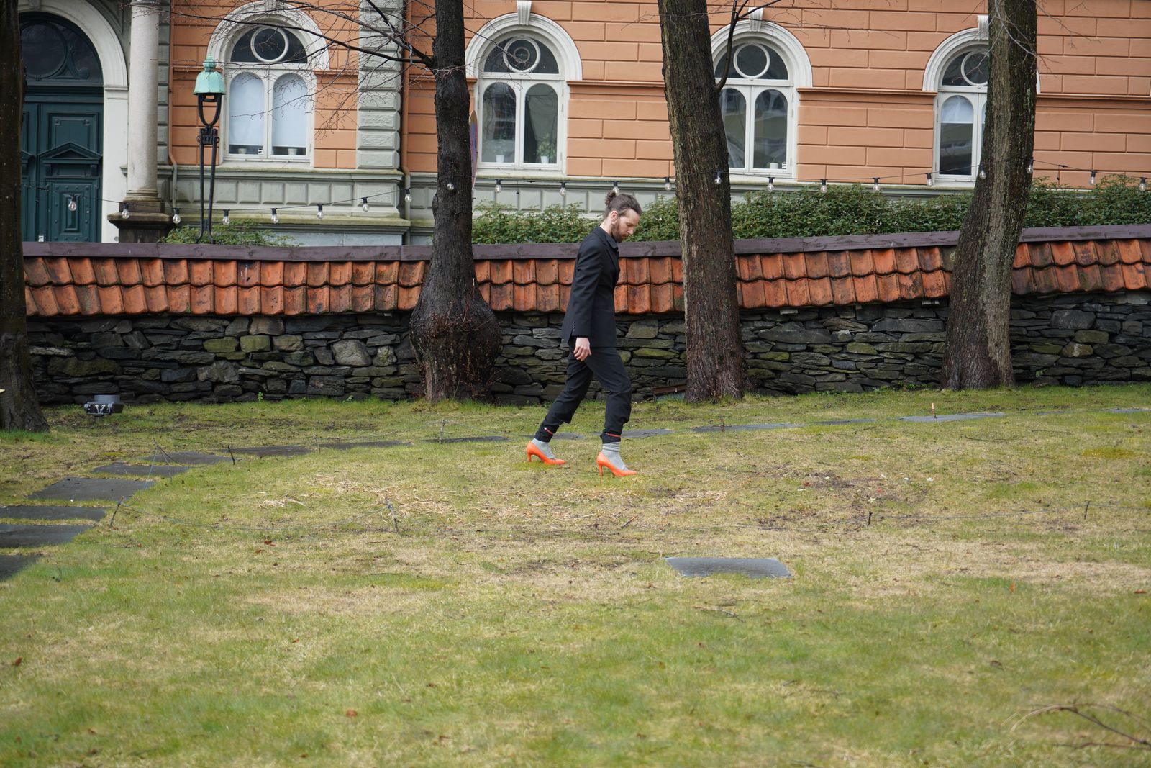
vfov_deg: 19.5
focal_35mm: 70
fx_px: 2238
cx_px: 576
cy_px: 384
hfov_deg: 28.8
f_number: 4.5
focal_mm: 70
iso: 100
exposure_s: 1/160
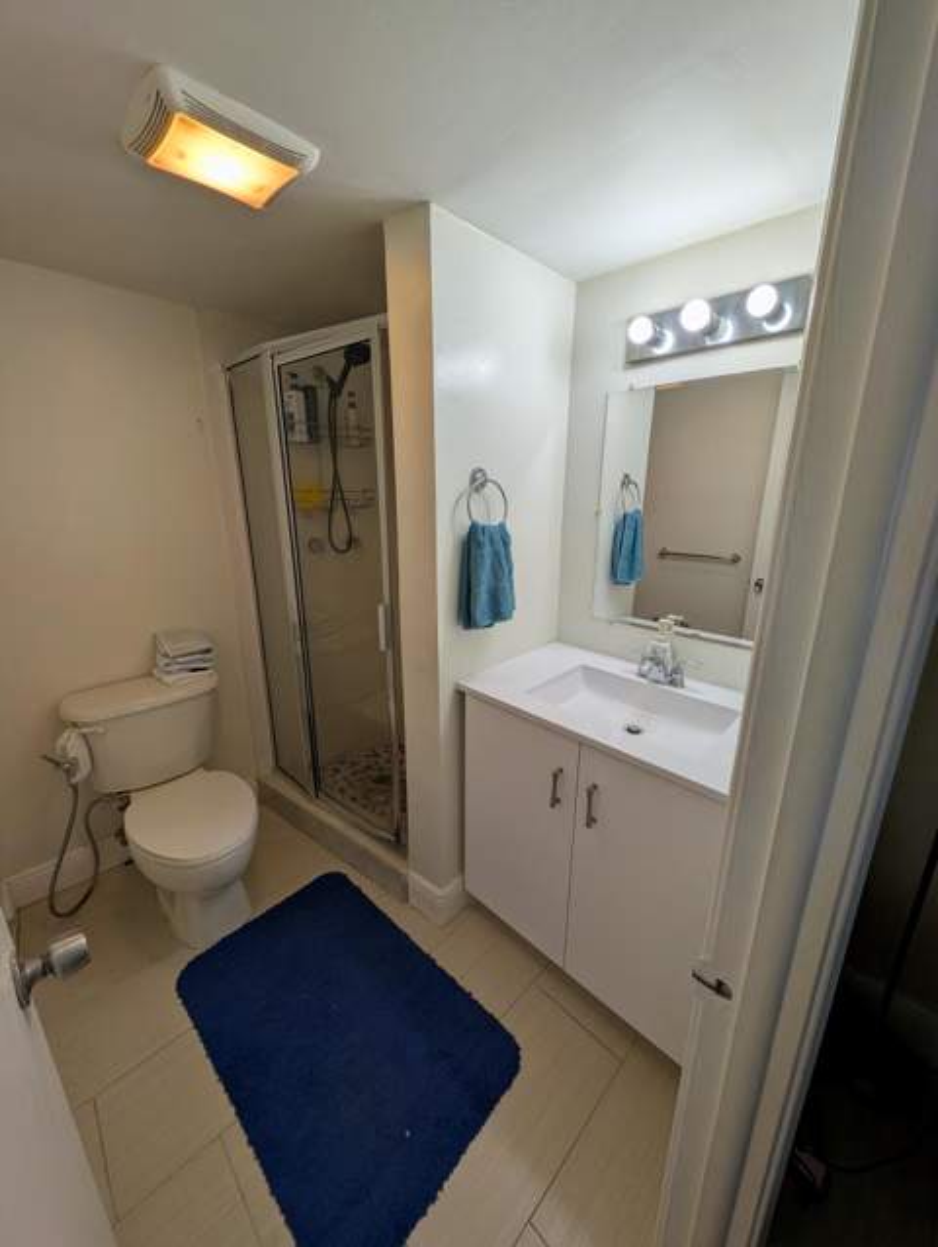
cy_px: 624
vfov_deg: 110.5
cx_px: 469
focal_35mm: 12
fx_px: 433
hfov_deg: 94.6
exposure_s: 1/262
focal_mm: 2.23
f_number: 1.95
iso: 37
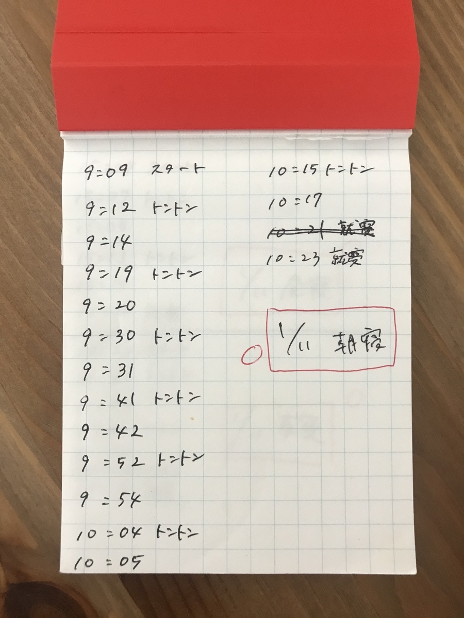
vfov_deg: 63.4
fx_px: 500
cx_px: 232
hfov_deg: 49.7
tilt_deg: -88.4
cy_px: 309
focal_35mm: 28
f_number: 1.8
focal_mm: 3.99
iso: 40
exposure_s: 1/24
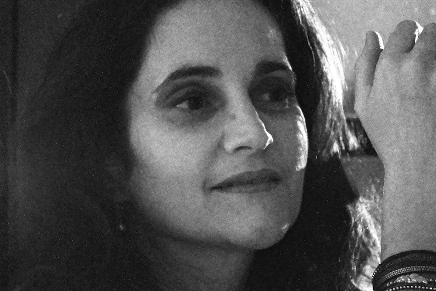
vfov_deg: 3.1
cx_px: 218
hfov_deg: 4.6
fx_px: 5453
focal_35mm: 450
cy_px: 146
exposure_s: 1/30
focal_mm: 300
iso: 12800
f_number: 5.6
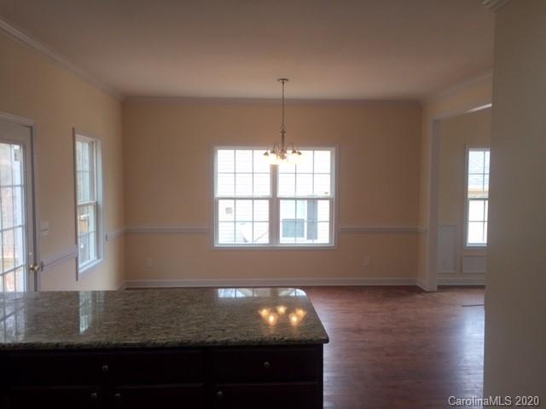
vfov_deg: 48.2
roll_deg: +0.7
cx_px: 273
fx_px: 457
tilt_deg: -5.2
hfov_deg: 61.7
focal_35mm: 29
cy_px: 204
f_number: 2.2
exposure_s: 1/120
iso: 50
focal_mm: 4.15
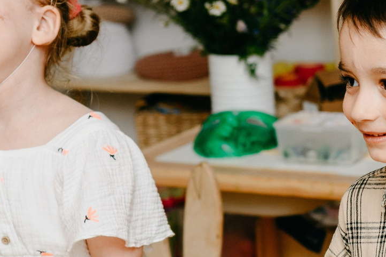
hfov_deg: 11.1
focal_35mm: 184
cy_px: 240
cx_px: 329
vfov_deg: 7.4
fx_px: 1973
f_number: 4
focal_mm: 52
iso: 125
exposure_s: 1/160
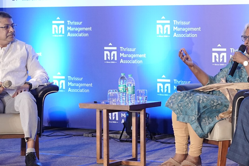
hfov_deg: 15.4
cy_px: 84
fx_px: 906
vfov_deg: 10.5
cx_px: 245
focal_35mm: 131
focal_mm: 55
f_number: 5
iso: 2500
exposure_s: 1/160
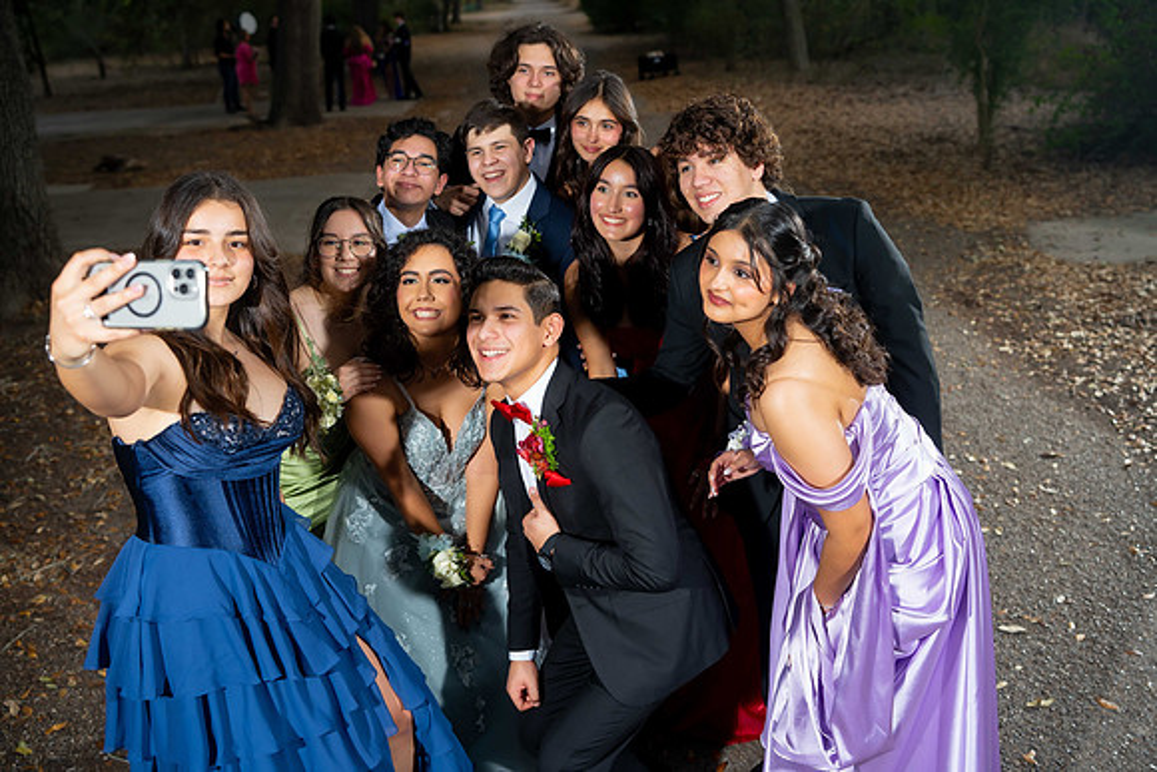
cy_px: 386
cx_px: 578
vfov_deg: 37.9
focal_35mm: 35
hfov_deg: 54.4
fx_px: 1125
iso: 200
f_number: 3.2
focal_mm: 35
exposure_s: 1/200
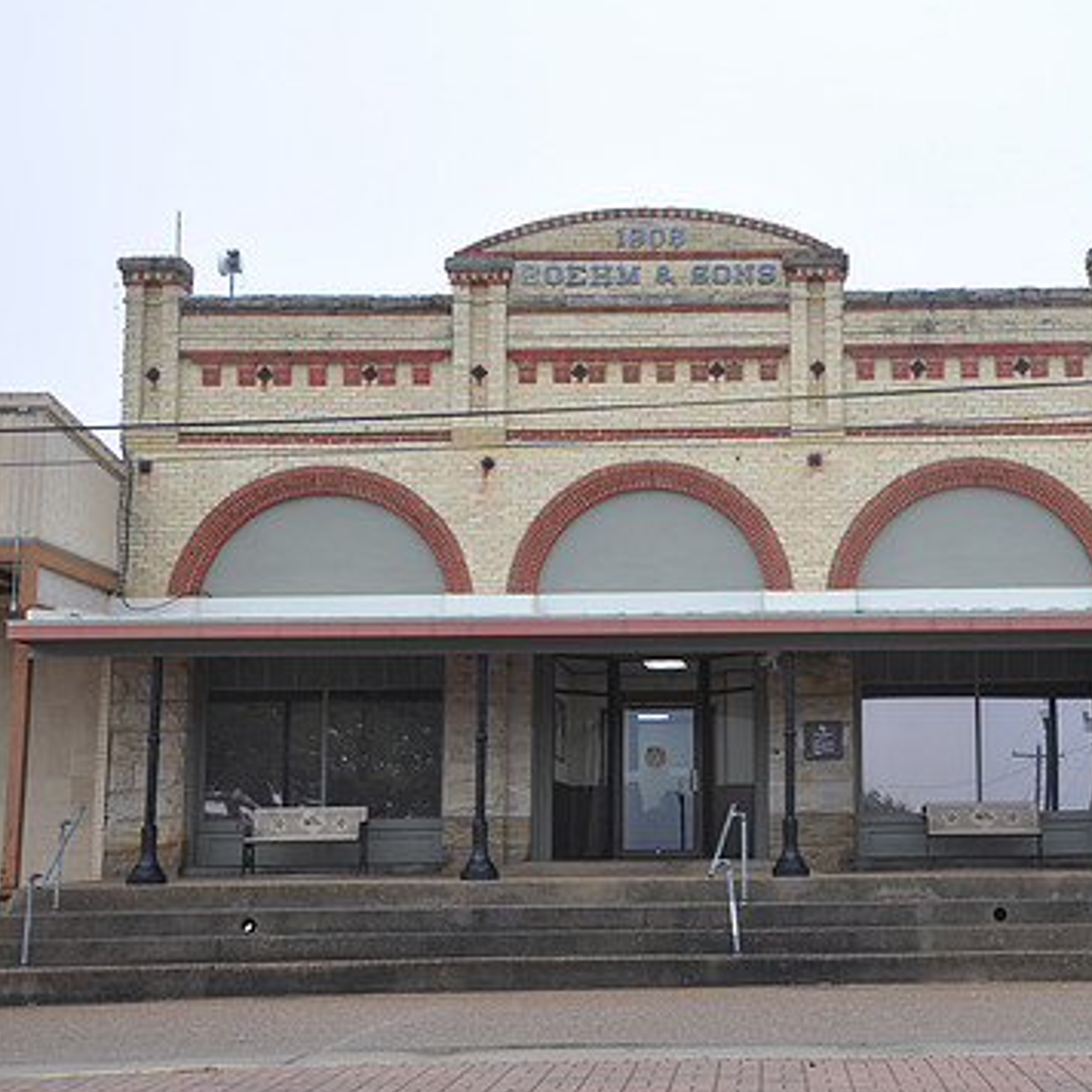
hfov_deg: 29.1
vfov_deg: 29.6
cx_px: 831
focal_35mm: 58
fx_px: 2070
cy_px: 529
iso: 200
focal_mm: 28
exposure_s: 1/50
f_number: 7.1
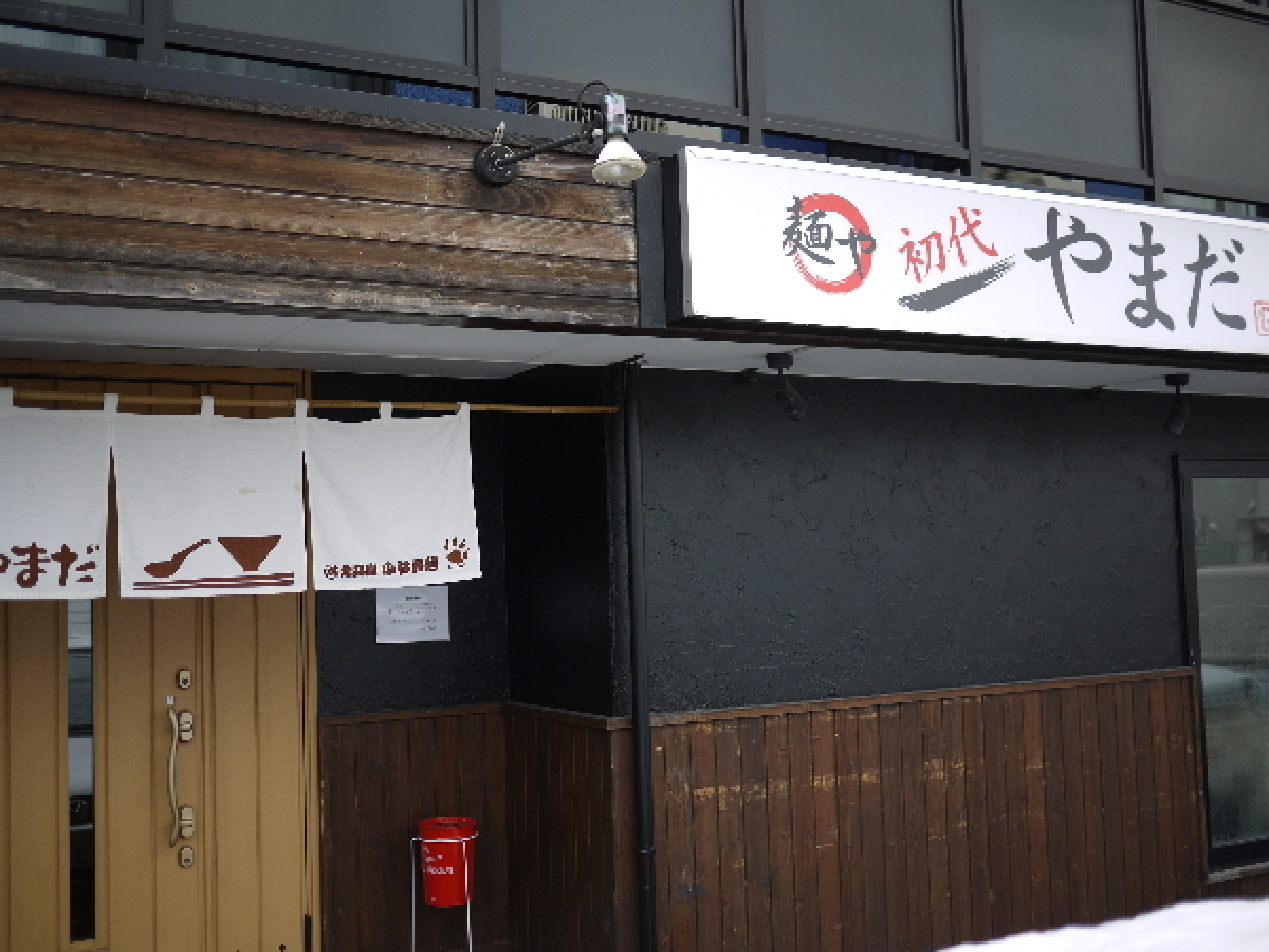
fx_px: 1466
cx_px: 634
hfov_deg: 46.8
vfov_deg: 36.0
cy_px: 476
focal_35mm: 40
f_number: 1.7
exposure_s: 1/640
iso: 100
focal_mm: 20
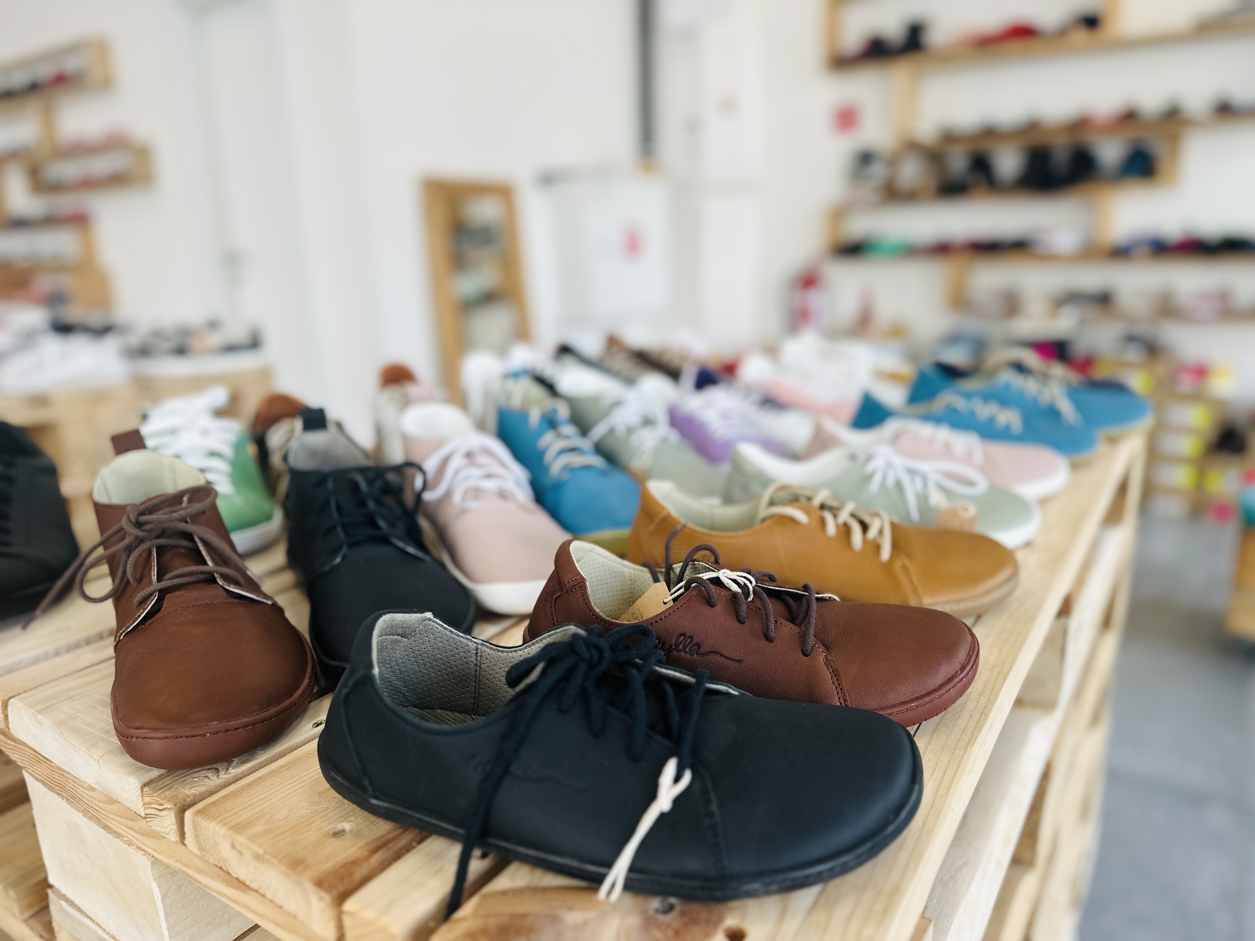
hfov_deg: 71.6
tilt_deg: -14.6
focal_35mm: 24
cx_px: 628
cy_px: 470
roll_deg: +1.6
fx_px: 870
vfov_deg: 56.8
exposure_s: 1/183
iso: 64
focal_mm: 6.86
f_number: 1.78
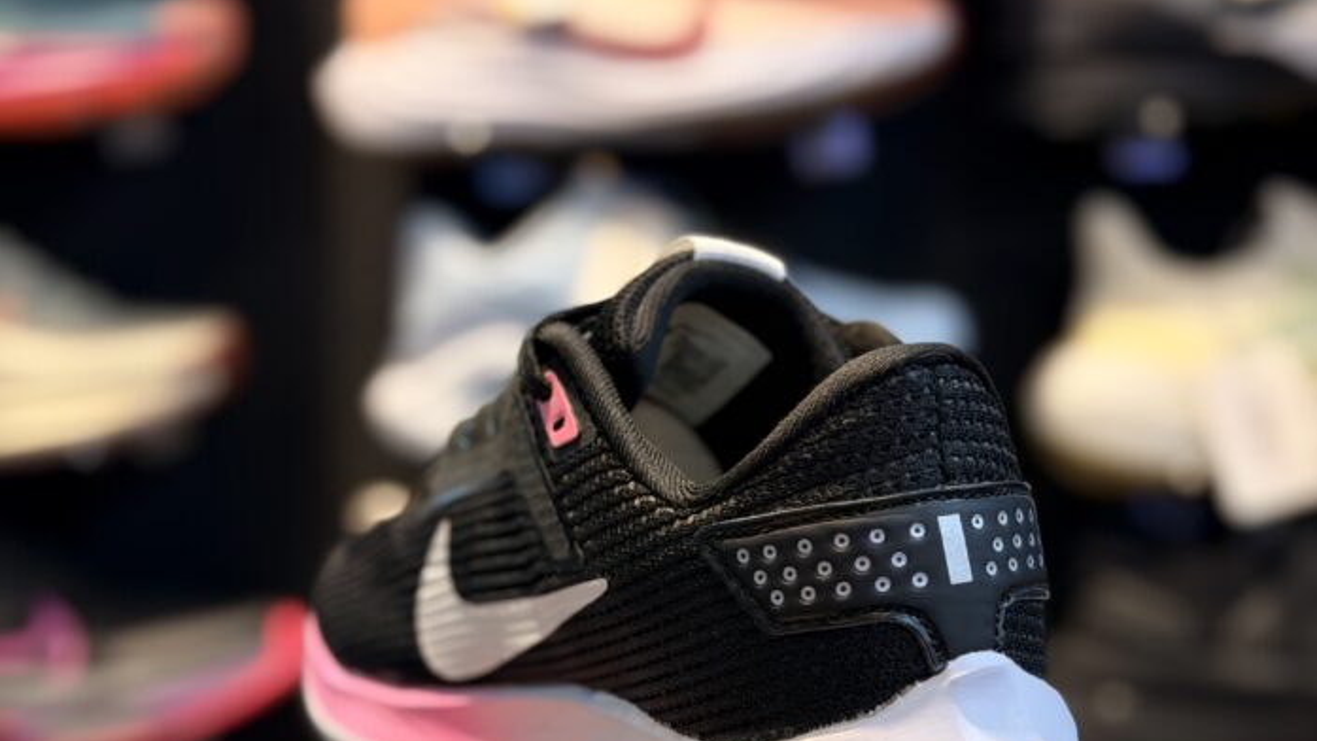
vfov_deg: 17.0
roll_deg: +4.3
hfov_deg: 30.2
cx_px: 659
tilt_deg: -10.5
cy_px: 681
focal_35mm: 70
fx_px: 2444
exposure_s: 1/100
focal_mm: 6.76
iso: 64
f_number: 1.78
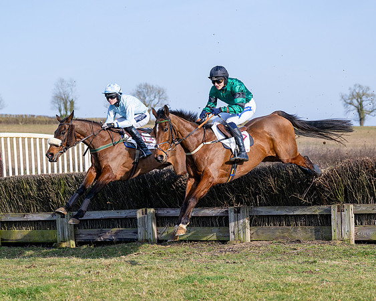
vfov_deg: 13.3
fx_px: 1284
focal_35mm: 115
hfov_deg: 16.7
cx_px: 177
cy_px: 168
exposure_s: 1/2000
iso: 160
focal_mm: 83
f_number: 4
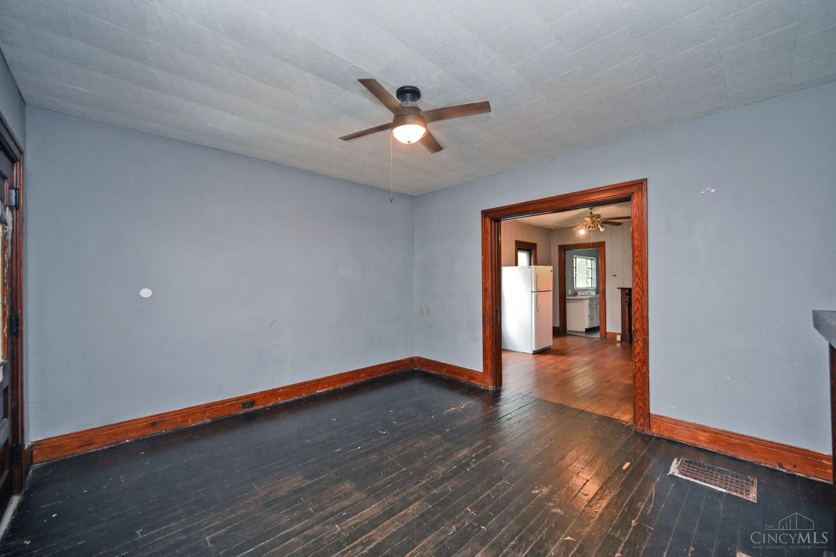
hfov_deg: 104.3
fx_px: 325
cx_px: 418
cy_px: 278
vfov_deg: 81.2
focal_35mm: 14
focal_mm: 14
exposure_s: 1/60
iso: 1600
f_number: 4
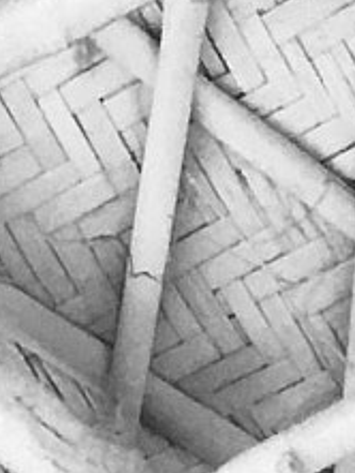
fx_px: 3169
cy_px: 875
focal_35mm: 232
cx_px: 915
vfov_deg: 8.2
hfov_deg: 6.1
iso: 80
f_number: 2.2
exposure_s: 1/33
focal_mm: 2.87
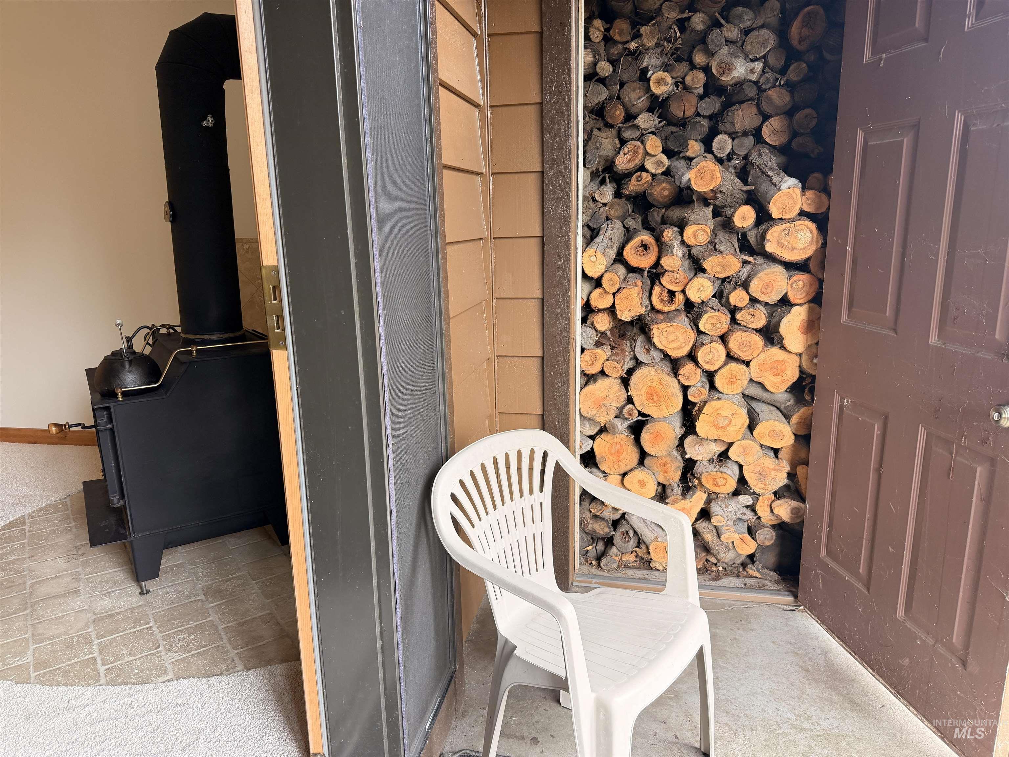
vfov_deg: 56.8
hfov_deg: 71.6
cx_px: 504
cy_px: 378
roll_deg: +1.3
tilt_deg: -12.9
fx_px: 700
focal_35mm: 24
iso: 200
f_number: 1.78
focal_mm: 6.76
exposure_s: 1/117
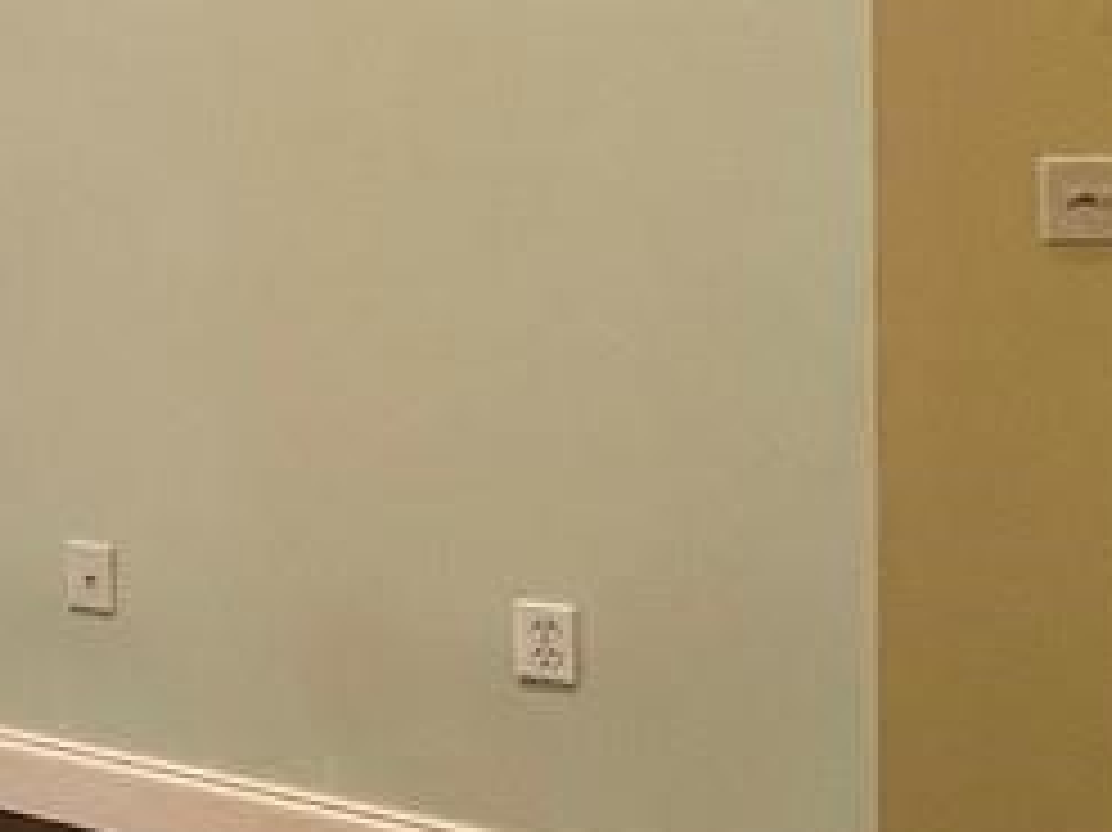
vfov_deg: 26.3
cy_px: 108
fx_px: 1734
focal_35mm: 54
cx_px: -914
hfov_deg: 21.6
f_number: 1.8
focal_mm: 1.57
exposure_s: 1/60
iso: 200
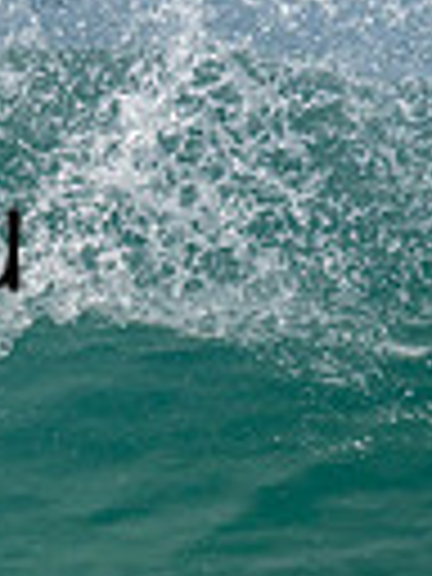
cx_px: -429
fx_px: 42548
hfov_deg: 0.6
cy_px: 166
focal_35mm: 2557
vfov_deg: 0.8
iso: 640
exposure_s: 1/2000
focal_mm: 500
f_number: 10
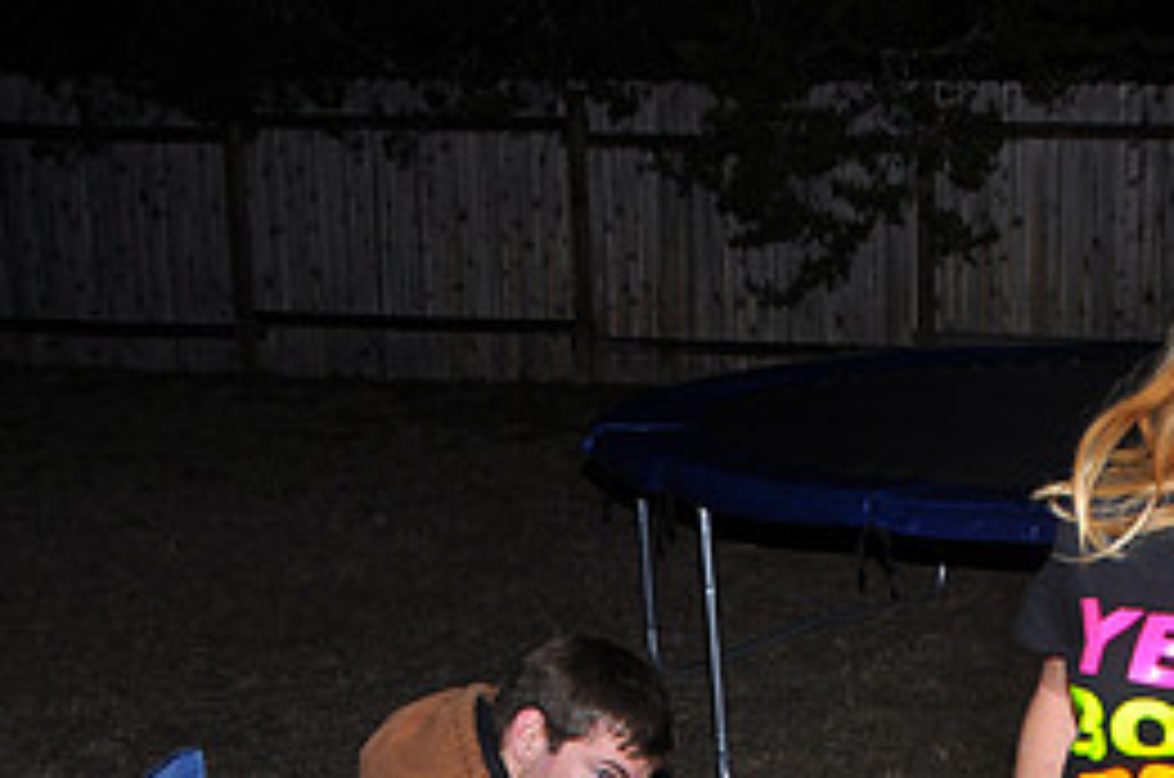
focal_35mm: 80
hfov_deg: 24.0
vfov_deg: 16.7
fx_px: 2604
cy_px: 744
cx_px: 1232
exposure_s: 1/60
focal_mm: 24
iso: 200
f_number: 5.6
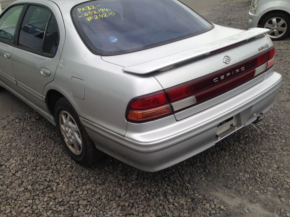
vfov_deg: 37.6
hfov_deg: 48.9
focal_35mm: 38
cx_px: 128
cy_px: 95
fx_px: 318
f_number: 2.4
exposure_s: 1/638
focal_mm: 4.12
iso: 50
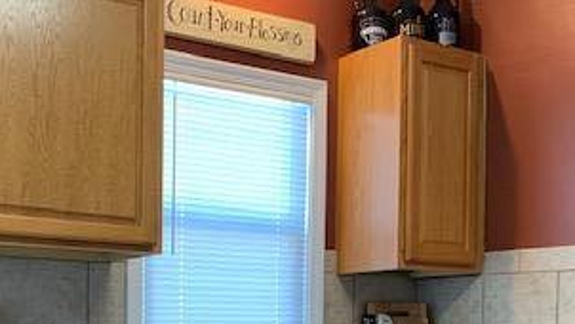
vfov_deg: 19.2
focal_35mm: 60
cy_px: 364
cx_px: 149
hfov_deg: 34.2
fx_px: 915
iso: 250
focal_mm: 4.25
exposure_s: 1/60
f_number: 1.8
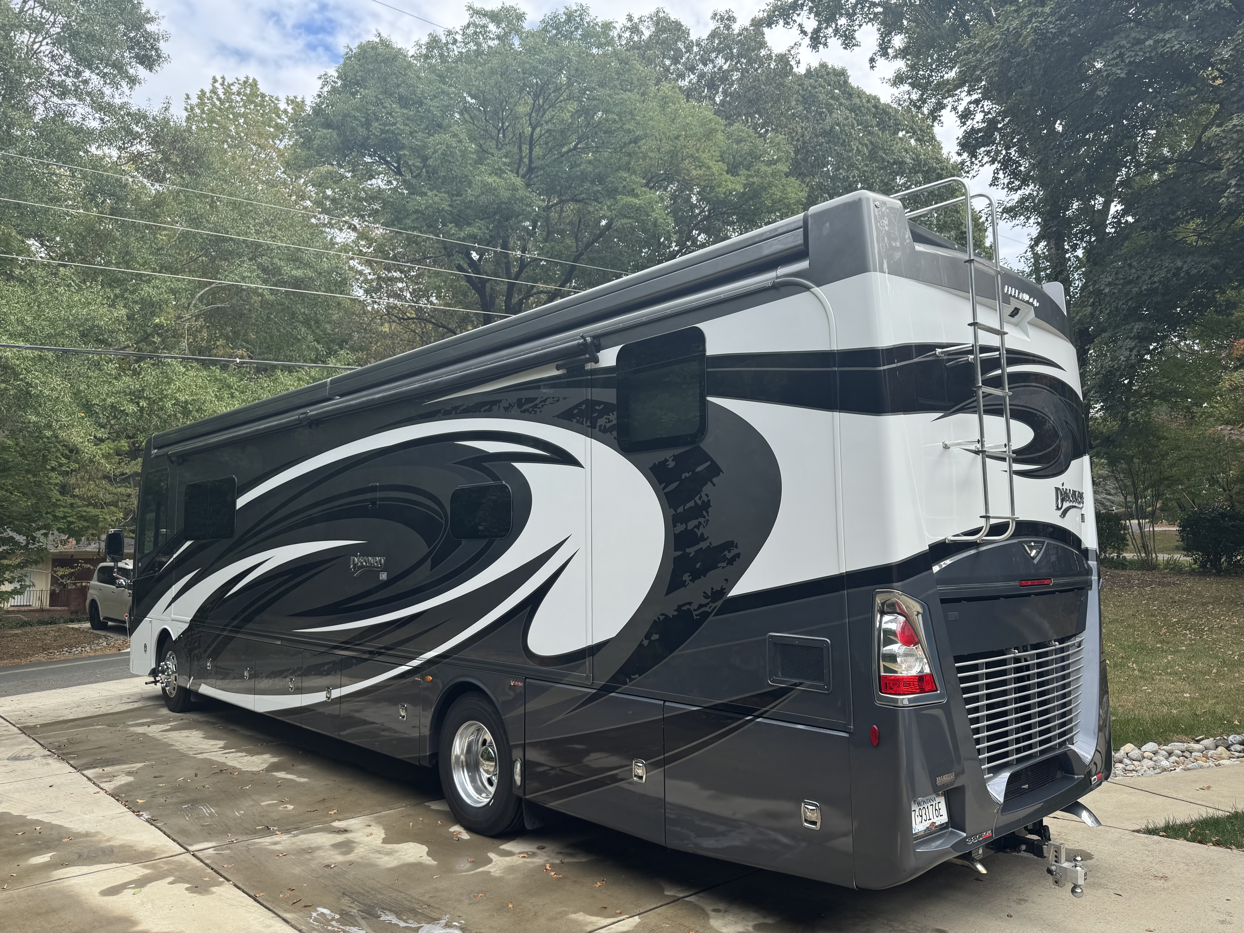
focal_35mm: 24
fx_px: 862
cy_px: 466
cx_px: 622
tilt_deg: +7.6
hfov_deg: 71.6
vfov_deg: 56.8
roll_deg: +0.1
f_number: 1.78
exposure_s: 1/1172
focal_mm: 6.76
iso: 80
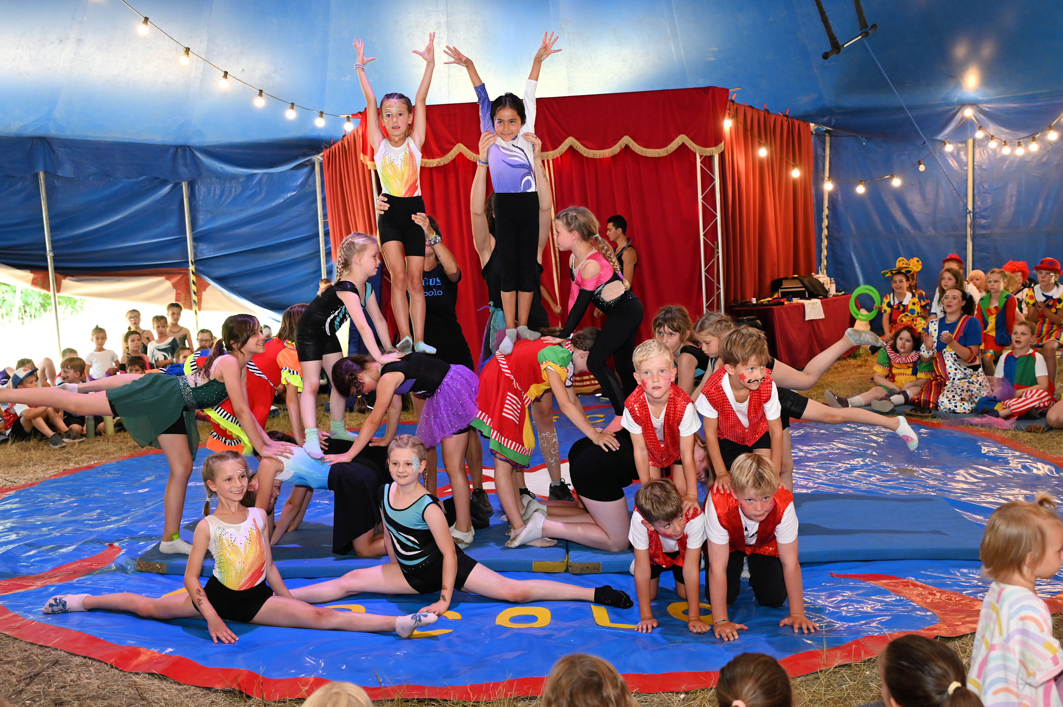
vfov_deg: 36.8
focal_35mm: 36
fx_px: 1062
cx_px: 532
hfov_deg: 53.2
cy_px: 354
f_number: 4
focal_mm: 36
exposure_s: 1/125
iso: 1250
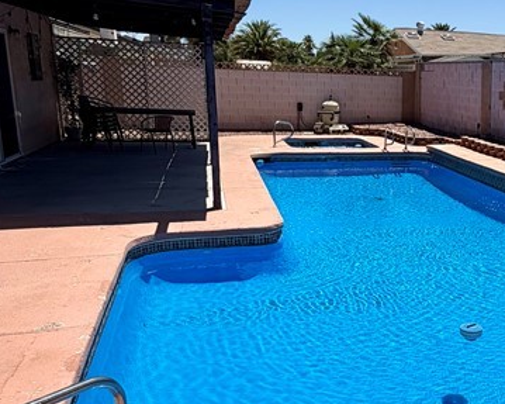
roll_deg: -2.4
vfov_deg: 38.2
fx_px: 583
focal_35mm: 39
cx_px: 440
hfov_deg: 43.4
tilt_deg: -13.4
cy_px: 224
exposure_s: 1/1339
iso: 20
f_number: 2.2
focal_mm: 2.22
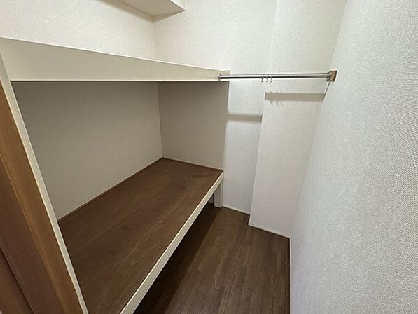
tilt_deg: -19.5
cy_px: 146
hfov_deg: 98.0
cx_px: 195
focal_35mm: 15
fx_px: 181
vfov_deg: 81.7
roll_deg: +0.3
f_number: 2.2
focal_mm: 2.22
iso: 320
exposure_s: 1/60
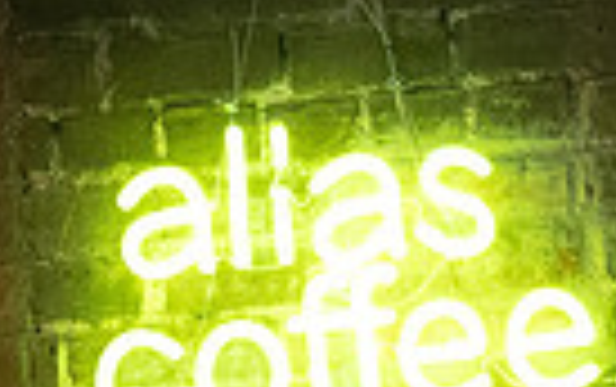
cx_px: 288
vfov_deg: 1.8
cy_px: 830
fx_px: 12489
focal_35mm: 743
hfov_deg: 2.8
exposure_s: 1/125
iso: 5000
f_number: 5.6
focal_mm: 115
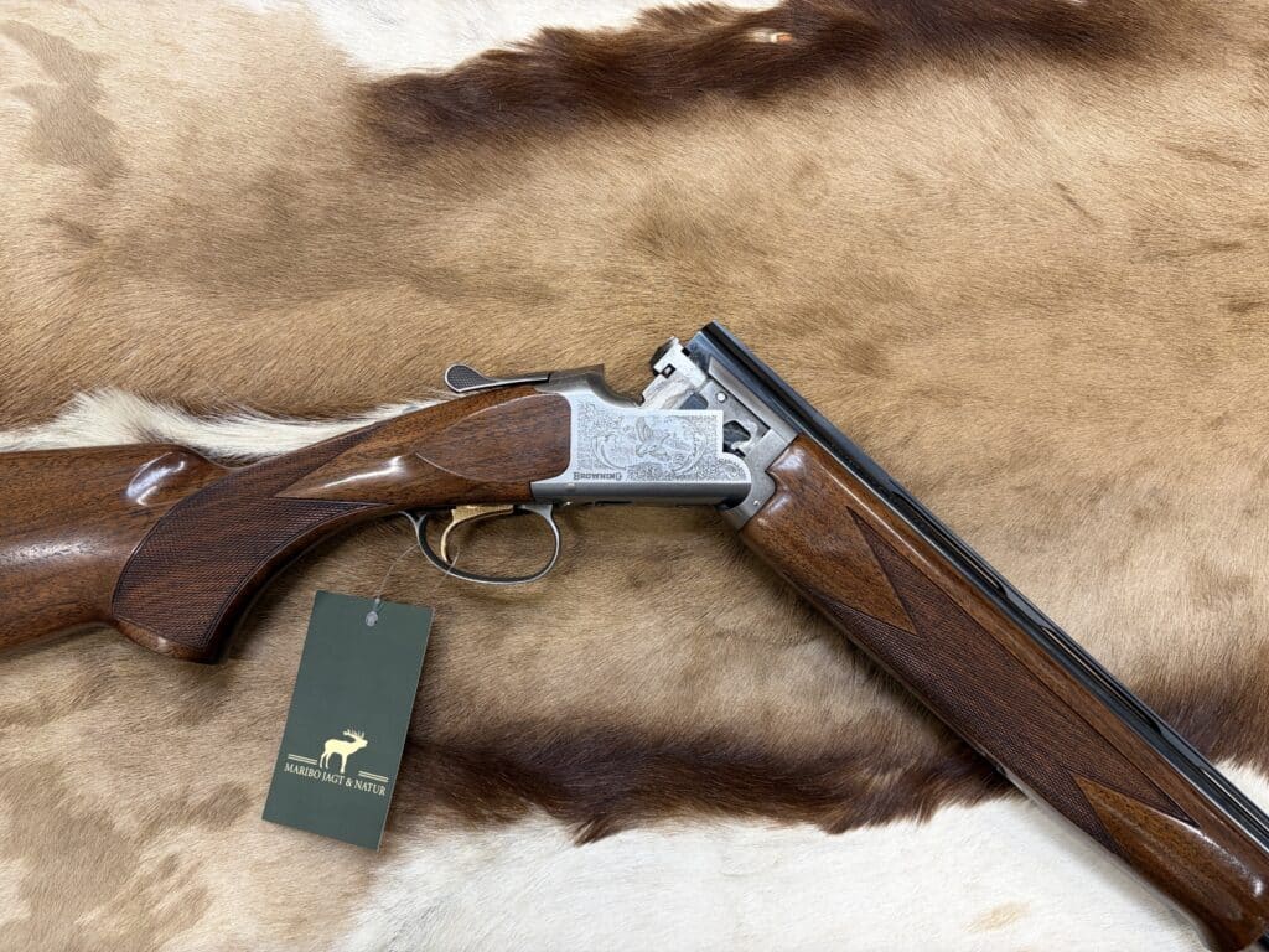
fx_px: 953
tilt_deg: -82.3
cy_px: 476
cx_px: 634
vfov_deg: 53.1
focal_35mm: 26
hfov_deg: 67.3
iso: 125
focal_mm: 5.96
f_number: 1.6
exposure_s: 1/50
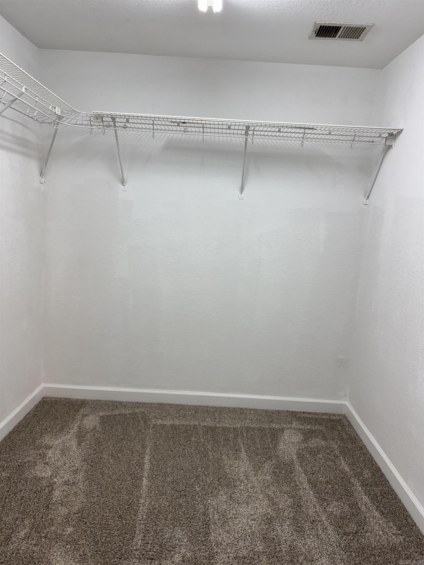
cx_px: 212
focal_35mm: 24
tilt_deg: -8.9
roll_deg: -3.5
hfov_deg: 56.8
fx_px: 392
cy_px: 282
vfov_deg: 71.6
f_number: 1.78
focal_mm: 6.76
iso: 100
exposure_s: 1/120
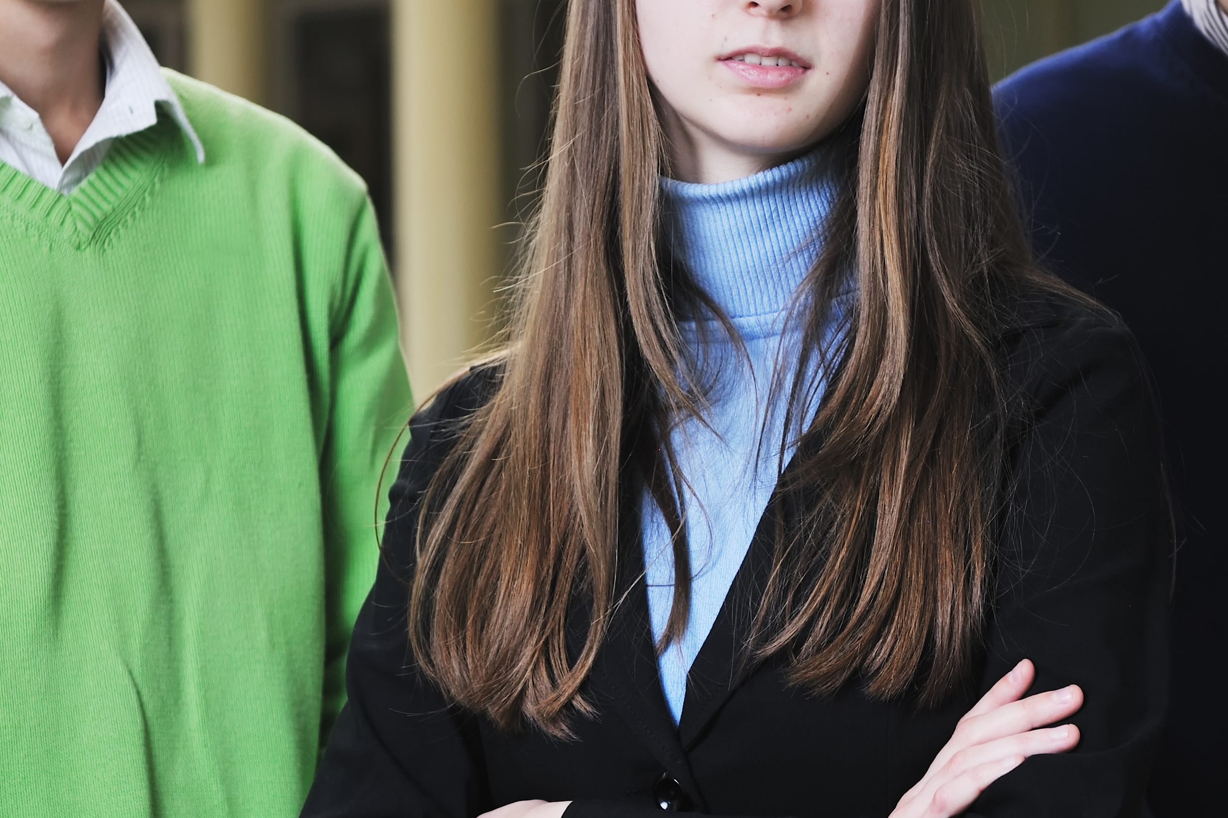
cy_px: 354
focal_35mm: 149
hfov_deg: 13.8
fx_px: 5082
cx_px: 615
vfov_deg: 9.2
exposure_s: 1/125
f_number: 4
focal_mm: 62
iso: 100
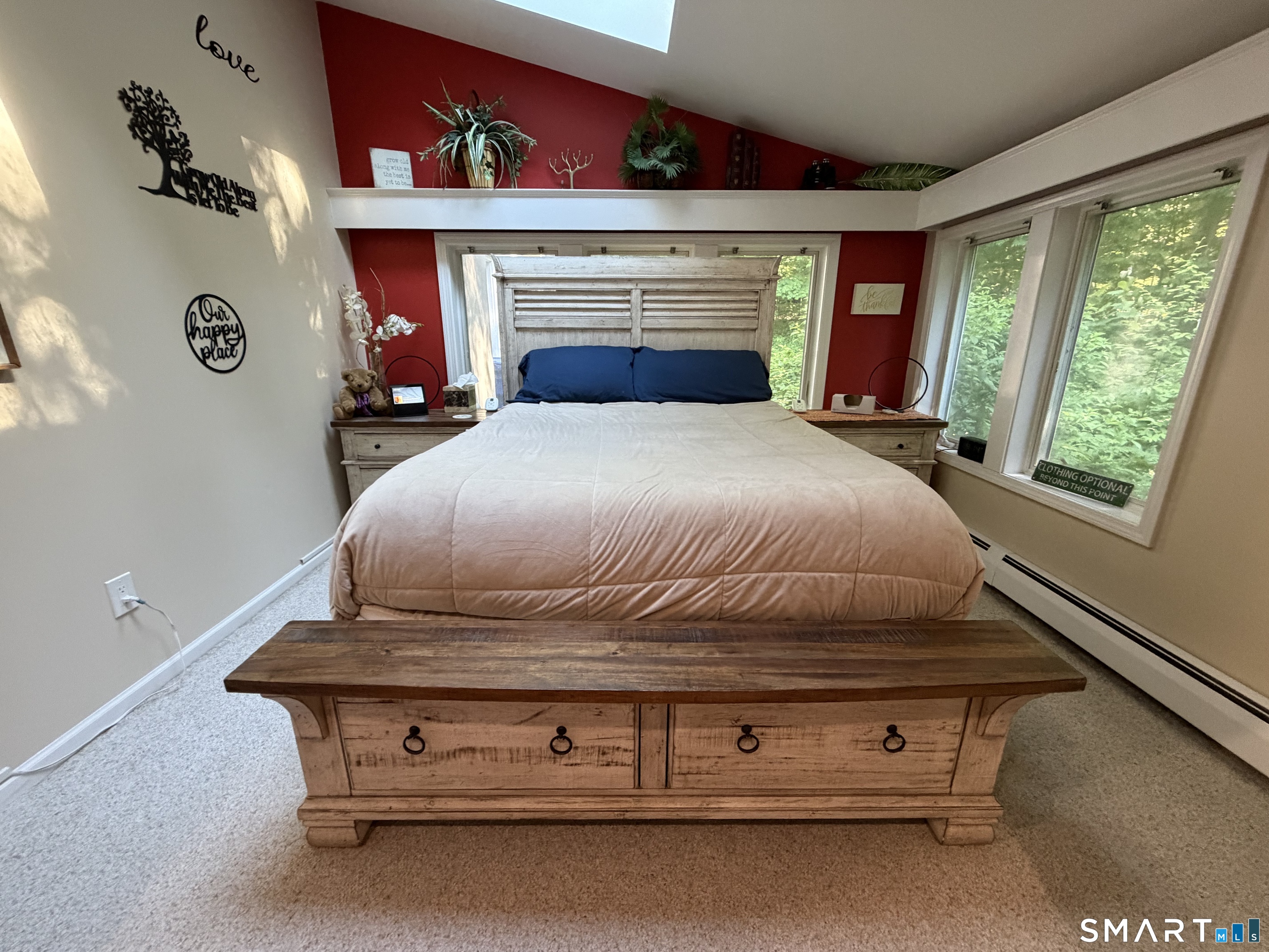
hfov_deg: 102.1
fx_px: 513
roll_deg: +1.1
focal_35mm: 14
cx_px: 634
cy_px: 476
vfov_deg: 85.7
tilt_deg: -15.5
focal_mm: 2.22
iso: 400
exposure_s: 1/60
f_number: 2.2
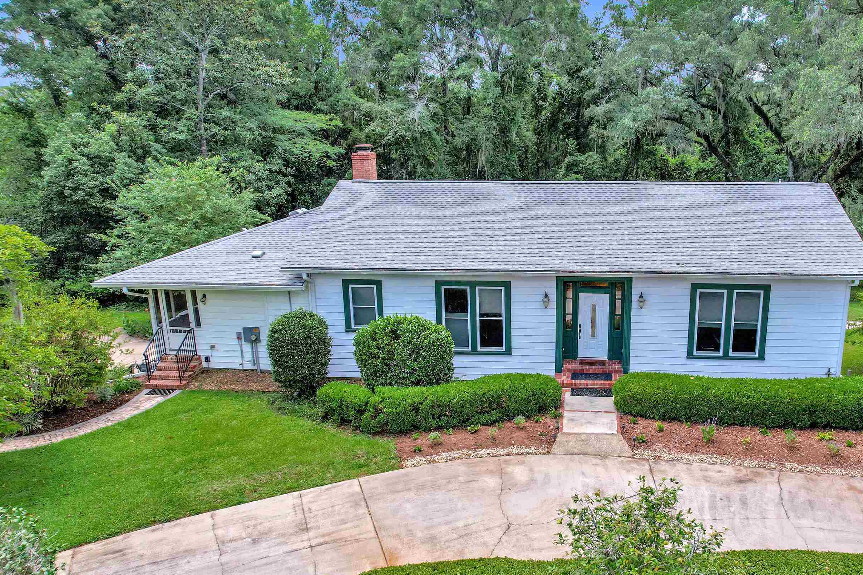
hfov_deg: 64.6
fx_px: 671
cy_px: 309
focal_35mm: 28
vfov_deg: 46.4
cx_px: 535
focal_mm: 8.38
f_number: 2.8
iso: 100
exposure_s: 1/500
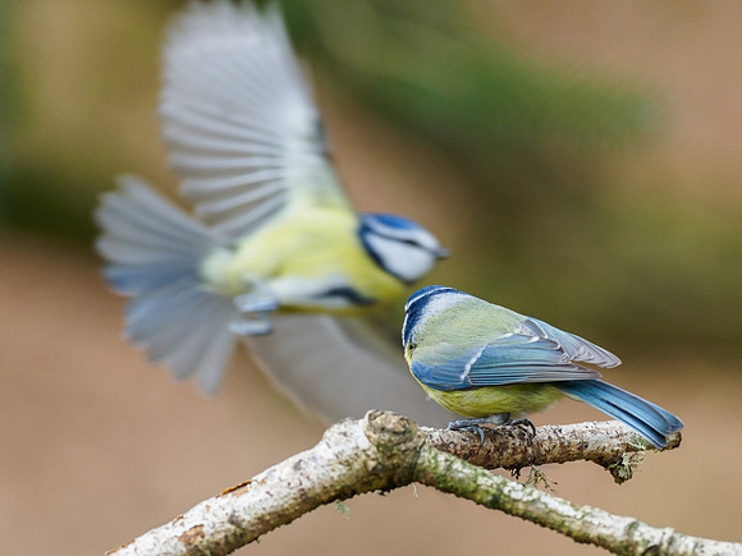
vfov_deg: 2.2
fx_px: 14558
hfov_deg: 2.9
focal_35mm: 679
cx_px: 419
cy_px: 314
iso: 1000
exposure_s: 1/800
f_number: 4.5
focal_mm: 300
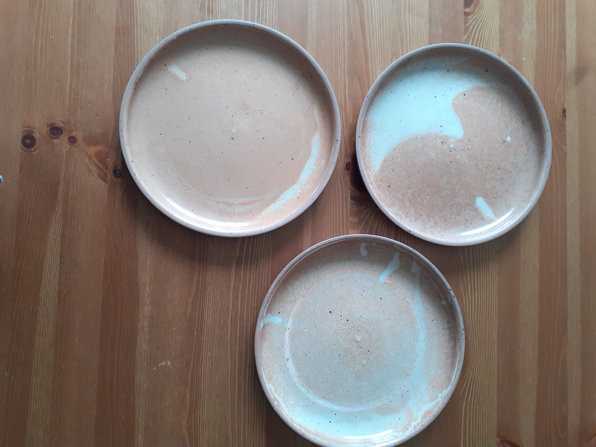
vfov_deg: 51.4
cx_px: 298
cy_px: 224
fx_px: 465
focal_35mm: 27
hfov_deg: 65.3
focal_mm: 3.6
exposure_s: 1/50
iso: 100
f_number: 1.9
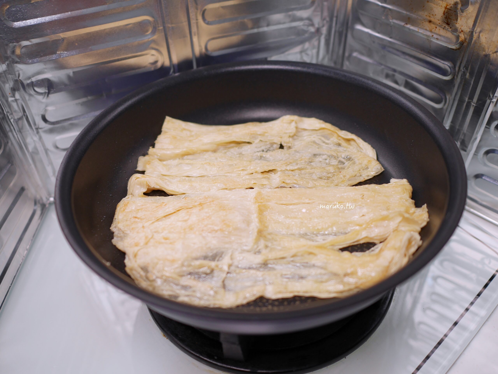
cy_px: 187
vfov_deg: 46.8
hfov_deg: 59.9
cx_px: 249
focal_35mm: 30
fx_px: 432
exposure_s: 1/160
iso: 200
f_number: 1.8
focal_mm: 15
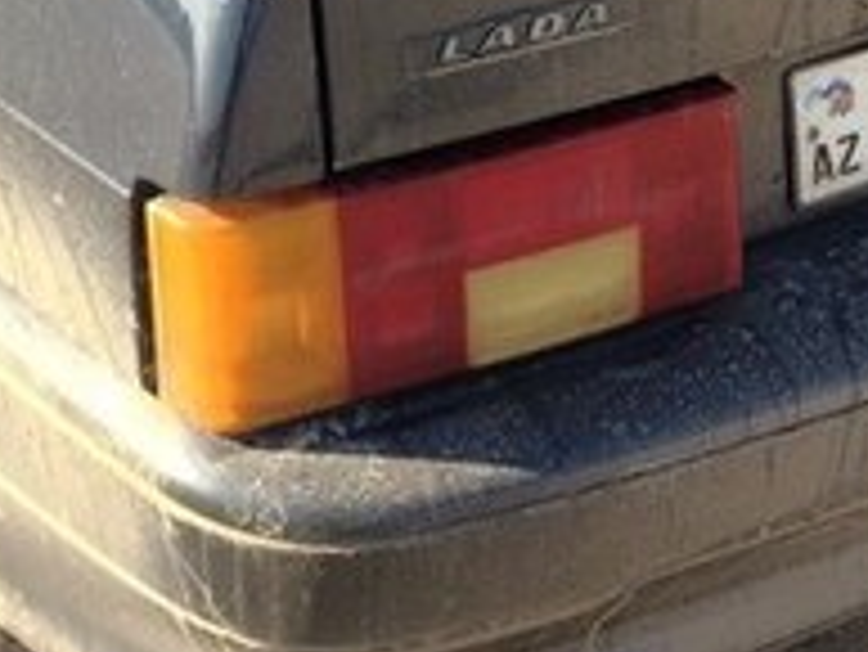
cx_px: 333
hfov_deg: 19.8
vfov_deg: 14.4
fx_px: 2484
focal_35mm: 99
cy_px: -178
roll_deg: -0.1
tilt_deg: -21.6
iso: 32
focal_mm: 4.15
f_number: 2.2
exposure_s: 1/540
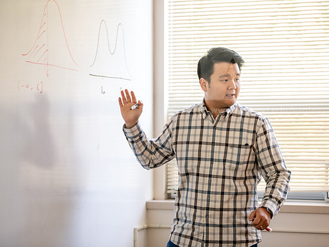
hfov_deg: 18.0
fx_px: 1036
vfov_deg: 13.6
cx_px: 181
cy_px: 124
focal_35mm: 109
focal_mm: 100
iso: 1600
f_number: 3.2
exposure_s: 1/200
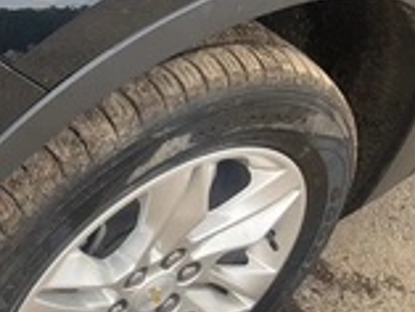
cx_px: -42
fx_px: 888
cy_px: 124
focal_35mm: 74
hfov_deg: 24.5
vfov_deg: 19.9
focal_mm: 3
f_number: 1.8
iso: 25
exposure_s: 1/277
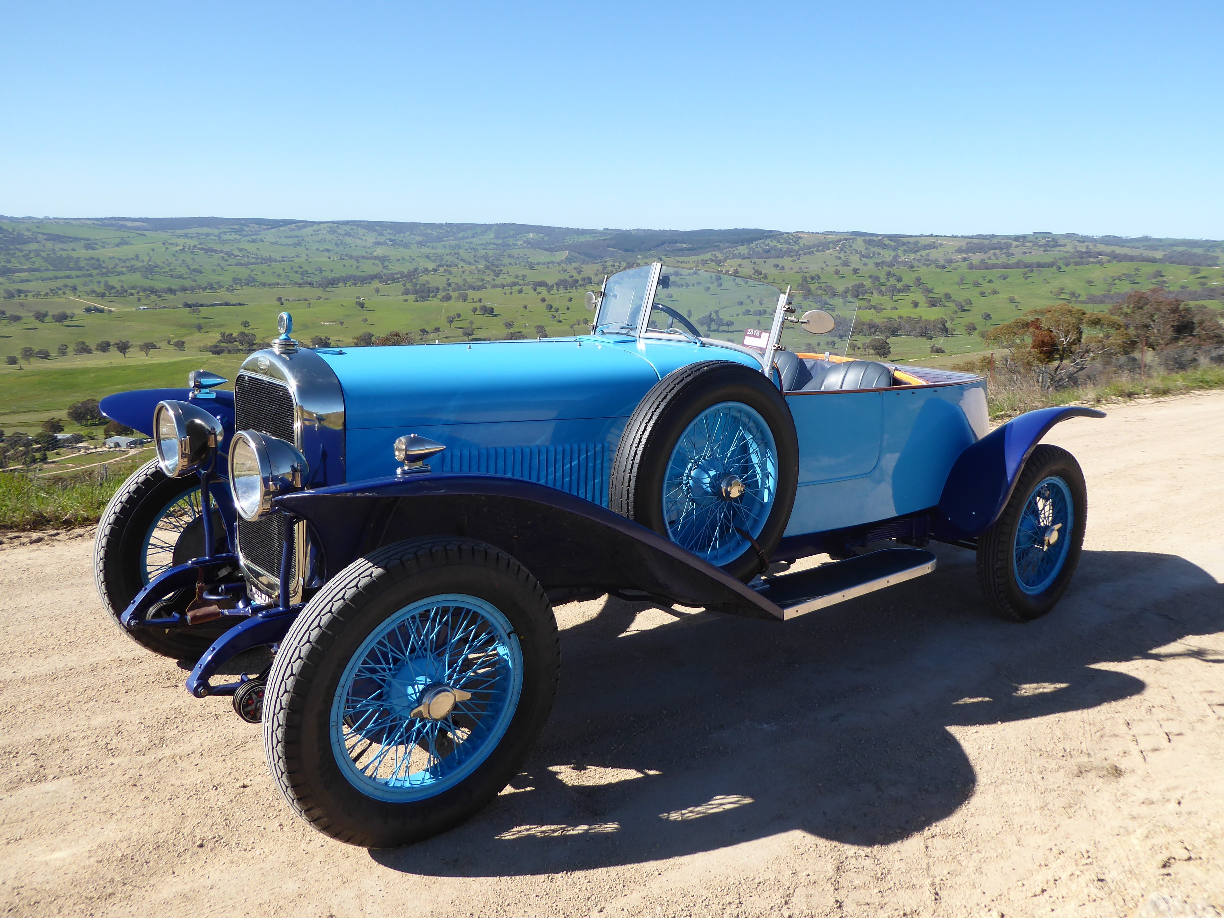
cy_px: 459
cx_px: 612
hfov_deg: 61.7
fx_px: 1025
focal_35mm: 29
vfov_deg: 48.2
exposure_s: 1/640
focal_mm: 5
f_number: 3.5
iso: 80
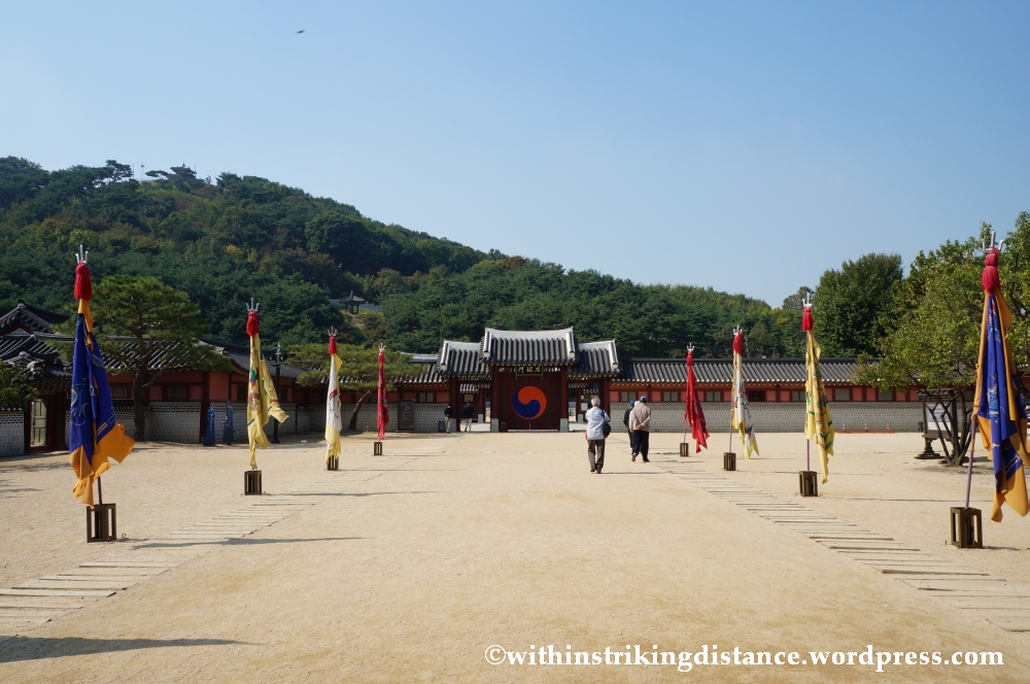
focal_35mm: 28
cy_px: 342
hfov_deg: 64.6
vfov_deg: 45.6
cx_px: 515
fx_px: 814
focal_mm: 19
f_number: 13
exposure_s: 1/250
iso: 200
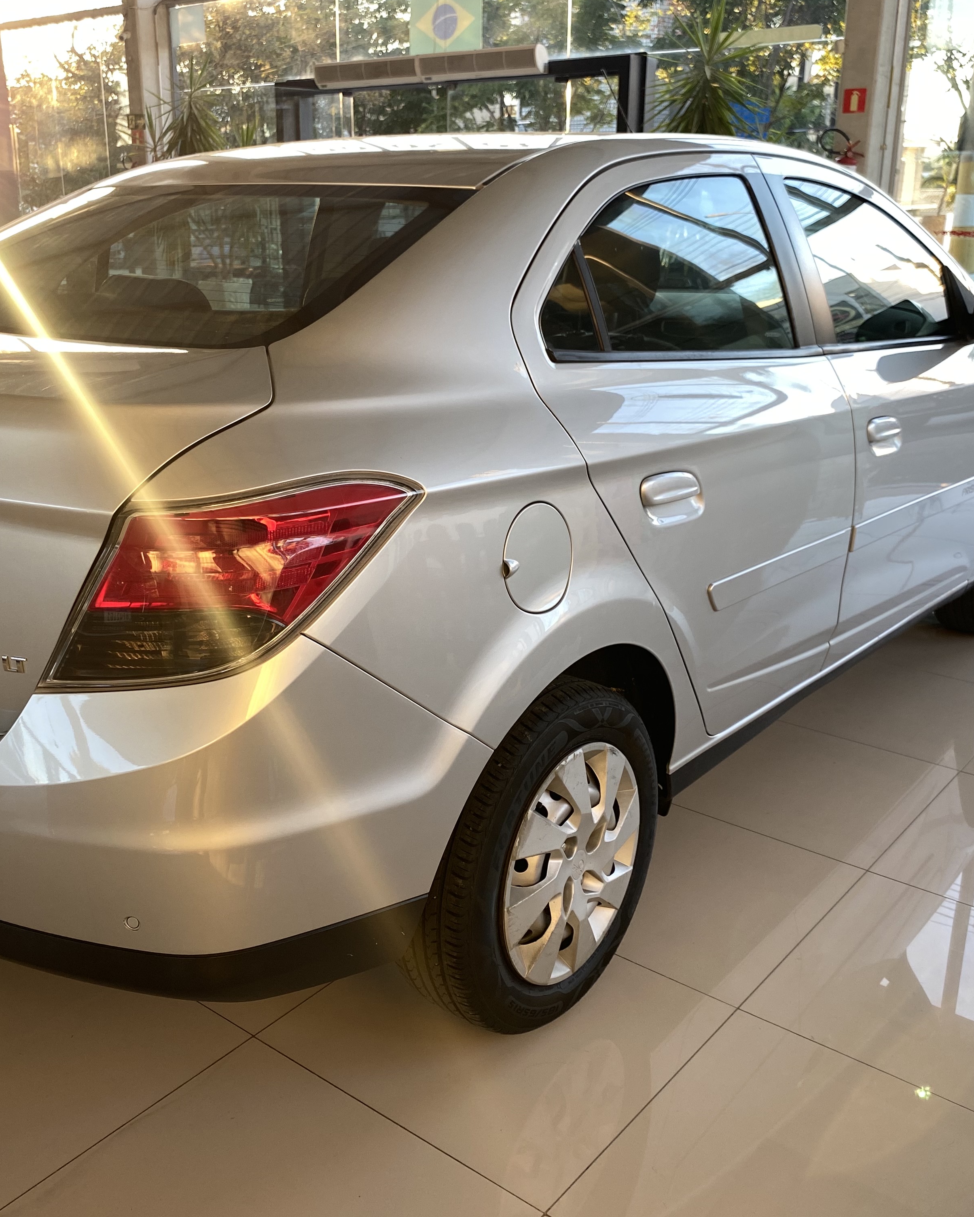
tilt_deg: -18.3
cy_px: 606
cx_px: 397
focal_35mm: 34
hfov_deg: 43.2
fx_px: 1225
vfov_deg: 52.8
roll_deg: +0.8
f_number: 1.8
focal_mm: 4.25
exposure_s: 1/121
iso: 100
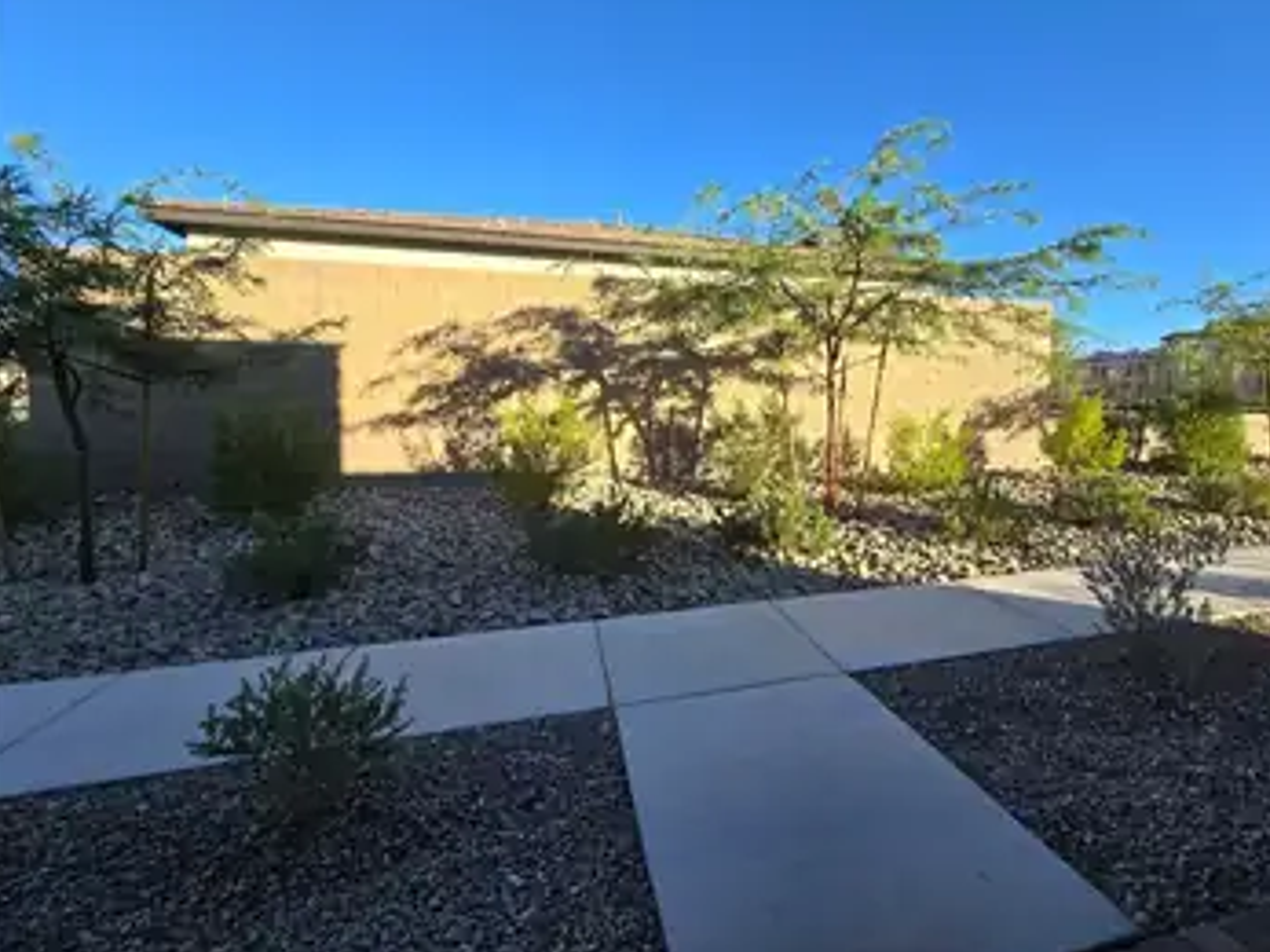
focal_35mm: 15
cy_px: 450
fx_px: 550
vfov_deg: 81.6
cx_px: 721
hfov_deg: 97.6
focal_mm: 2.2
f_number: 2.2
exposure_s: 1/820
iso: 50
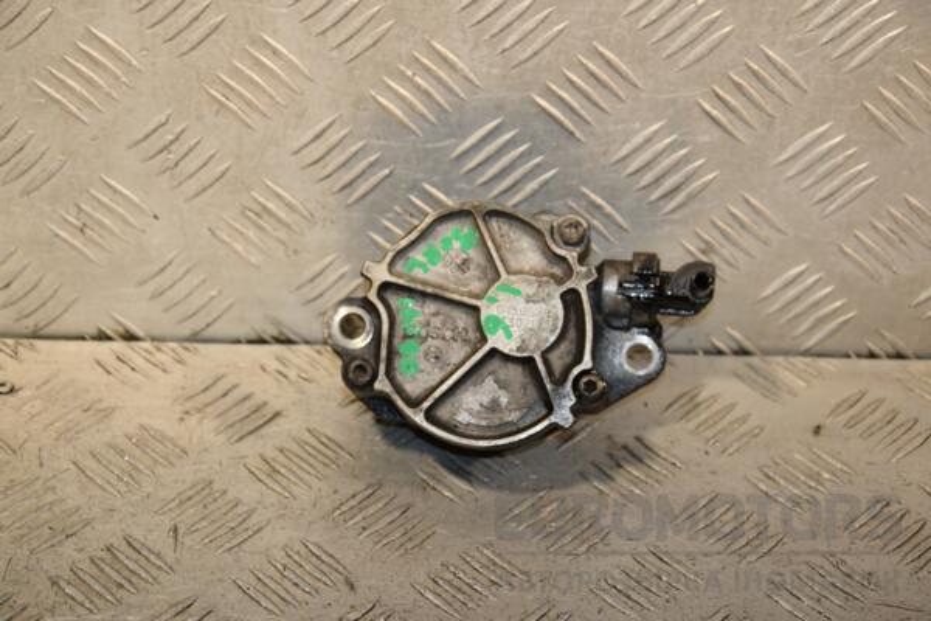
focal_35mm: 99
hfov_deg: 20.6
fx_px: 2560
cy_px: 310
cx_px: 466
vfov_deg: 13.8
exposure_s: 1/200
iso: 800
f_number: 6.3
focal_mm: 66
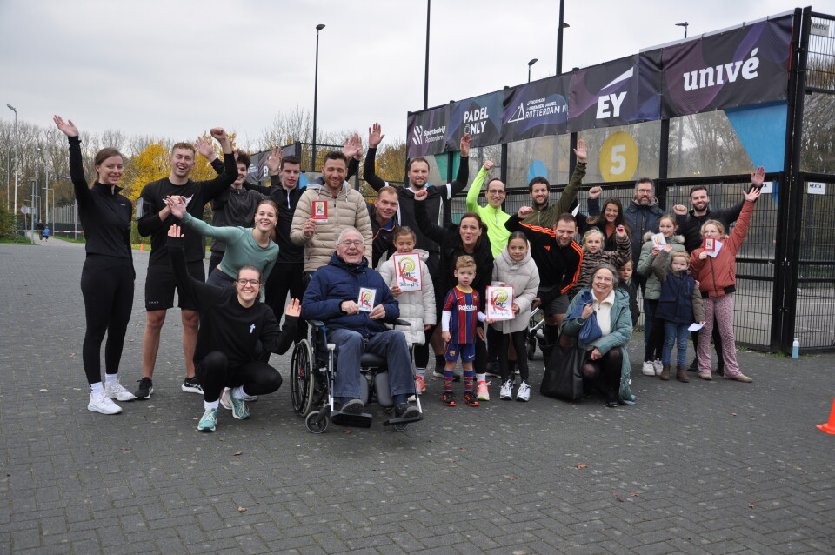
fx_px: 834
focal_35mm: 36
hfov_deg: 53.2
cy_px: 278
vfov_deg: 36.8
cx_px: 418
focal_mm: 24
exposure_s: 1/125
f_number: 5.6
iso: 400
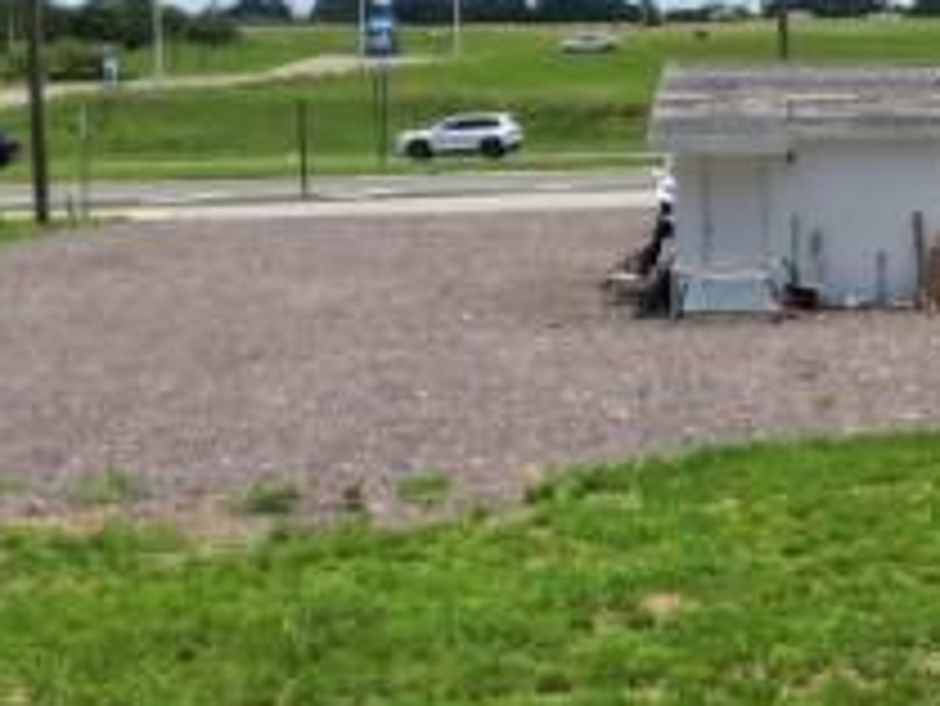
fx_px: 2663
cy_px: 175
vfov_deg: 15.0
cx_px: 870
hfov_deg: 19.6
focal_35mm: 98
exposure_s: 1/3000
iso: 120
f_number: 1.7
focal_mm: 6.72
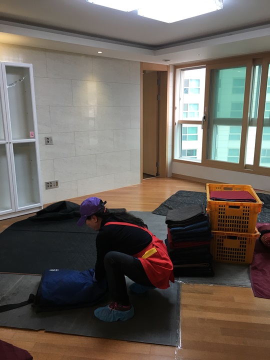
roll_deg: +1.6
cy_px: 180
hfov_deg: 48.2
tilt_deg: -12.2
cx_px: 135
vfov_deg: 61.7
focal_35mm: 29
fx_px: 302
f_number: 2.2
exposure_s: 1/30
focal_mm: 4.15
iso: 32
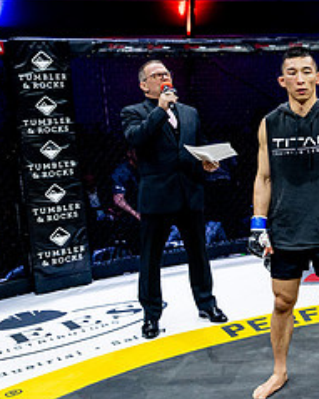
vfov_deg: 33.0
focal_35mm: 57
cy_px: 164
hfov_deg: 23.4
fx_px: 673
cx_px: 421
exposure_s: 1/1250
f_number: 2.8
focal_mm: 25
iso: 3200
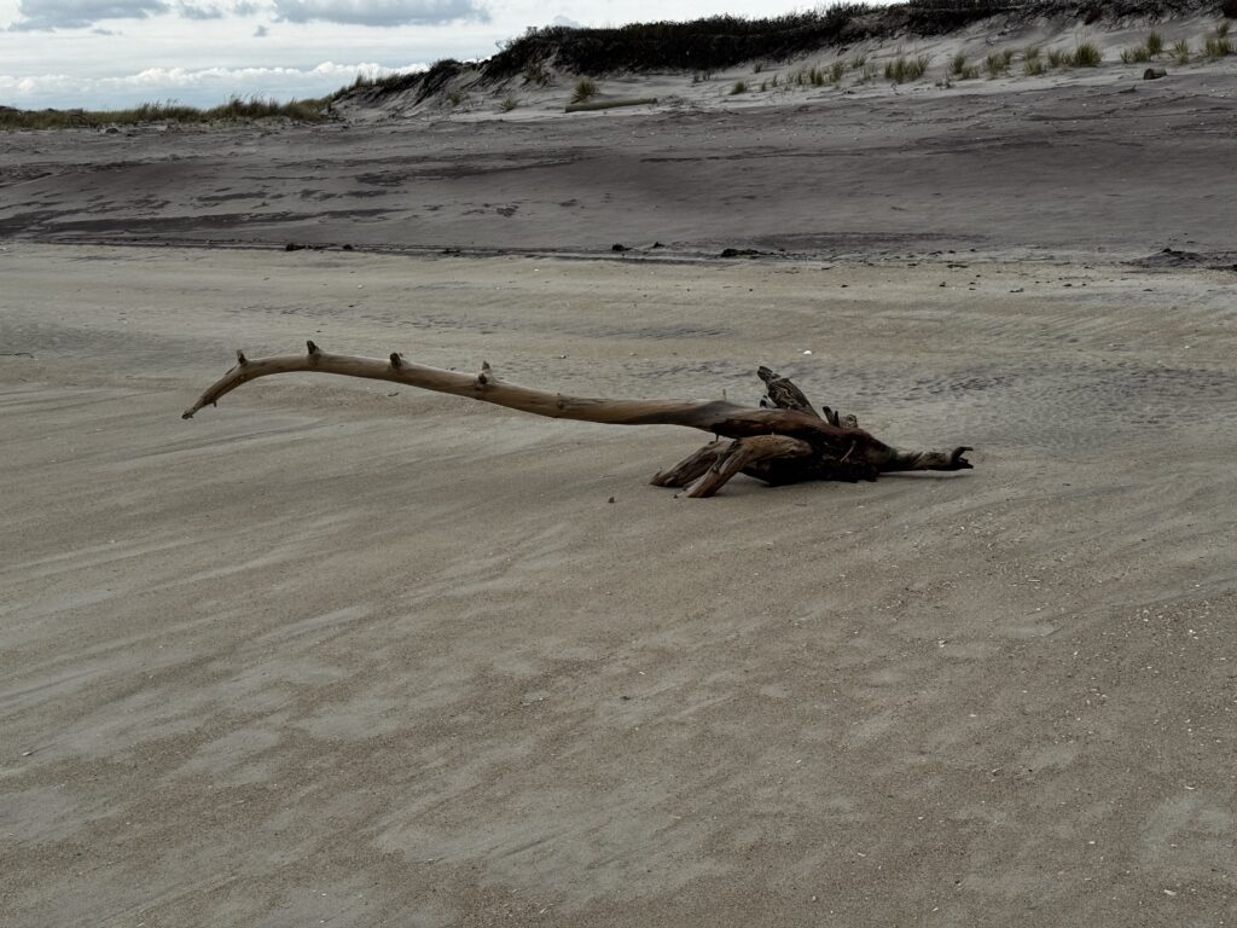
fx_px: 1715
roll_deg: +2.8
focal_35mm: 48
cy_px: 464
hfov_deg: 39.7
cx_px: 618
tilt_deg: -12.7
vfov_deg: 30.3
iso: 64
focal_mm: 6.76
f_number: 1.78
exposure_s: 1/4608
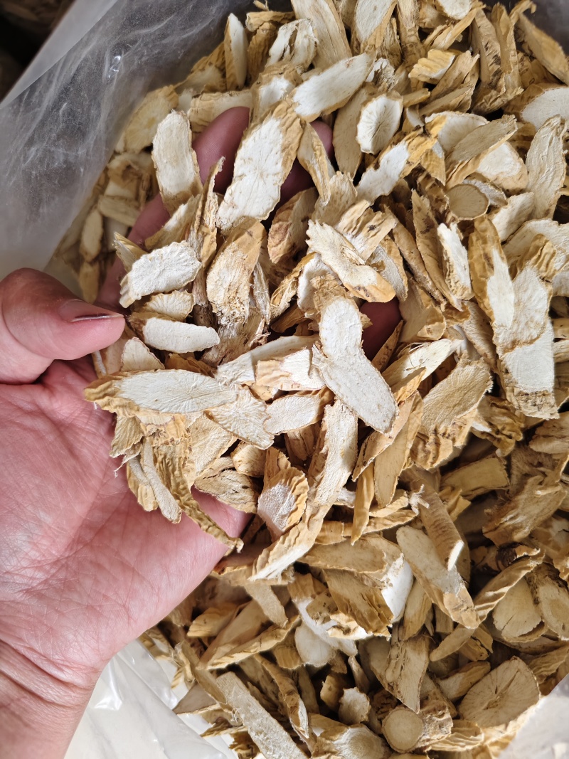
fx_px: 504
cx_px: 284
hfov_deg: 58.9
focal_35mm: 23
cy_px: 380
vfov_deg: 73.9
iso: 1834
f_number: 1.88
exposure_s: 1/510
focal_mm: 5.56
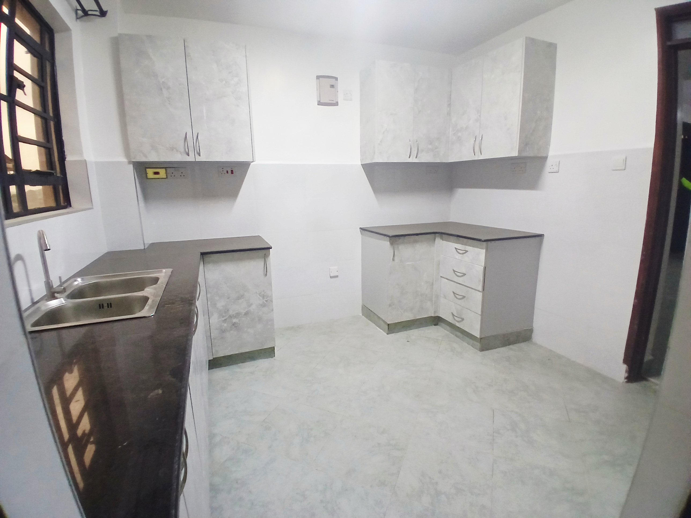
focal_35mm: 17
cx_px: 346
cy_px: 259
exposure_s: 1/33.3
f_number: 2.2
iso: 200
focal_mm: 1.4
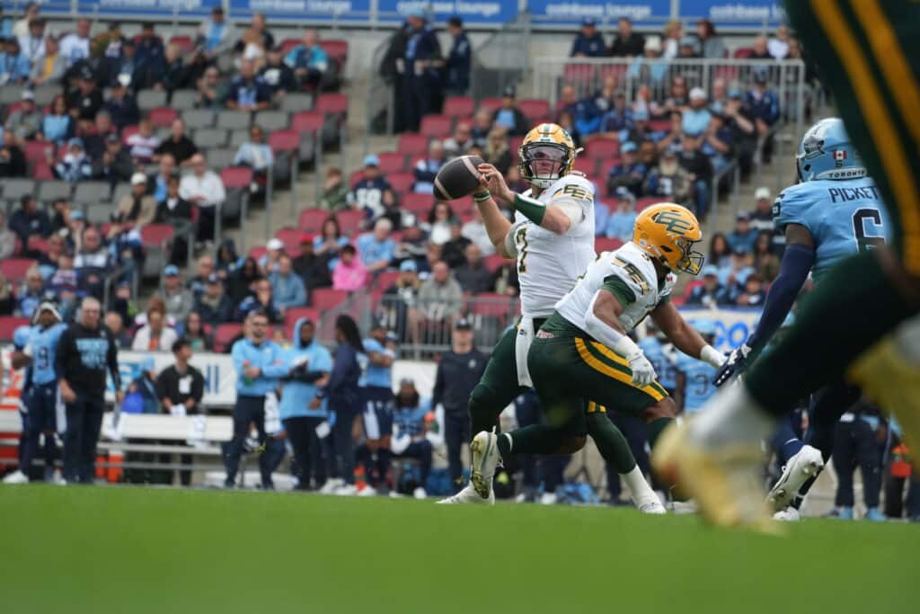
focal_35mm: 274
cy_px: 307
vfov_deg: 5.0
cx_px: 460
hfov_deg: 7.5
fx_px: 7003
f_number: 5.6
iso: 1600
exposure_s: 1/2500
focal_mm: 274
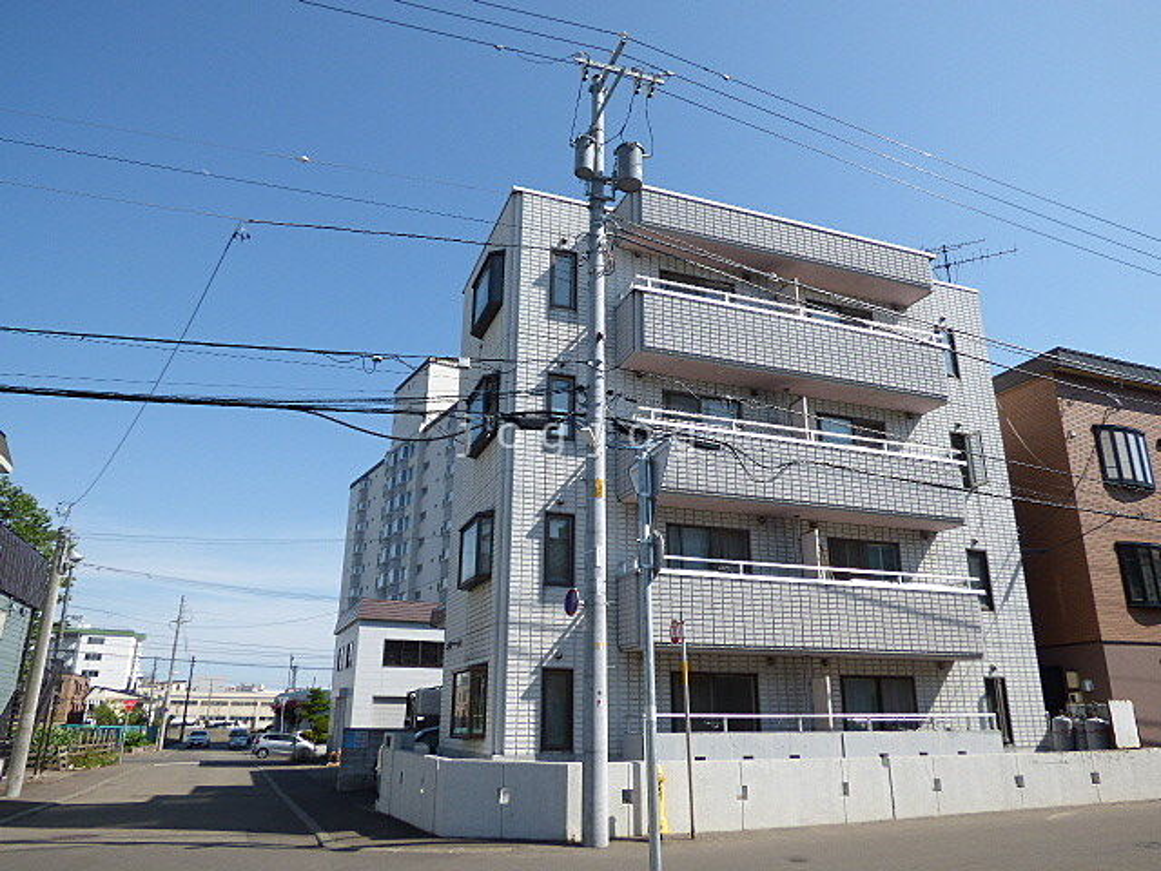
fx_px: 838
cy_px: 436
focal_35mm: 25
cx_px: 580
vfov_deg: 54.9
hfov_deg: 69.4
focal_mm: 4.42
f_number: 3
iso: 100
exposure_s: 1/1300
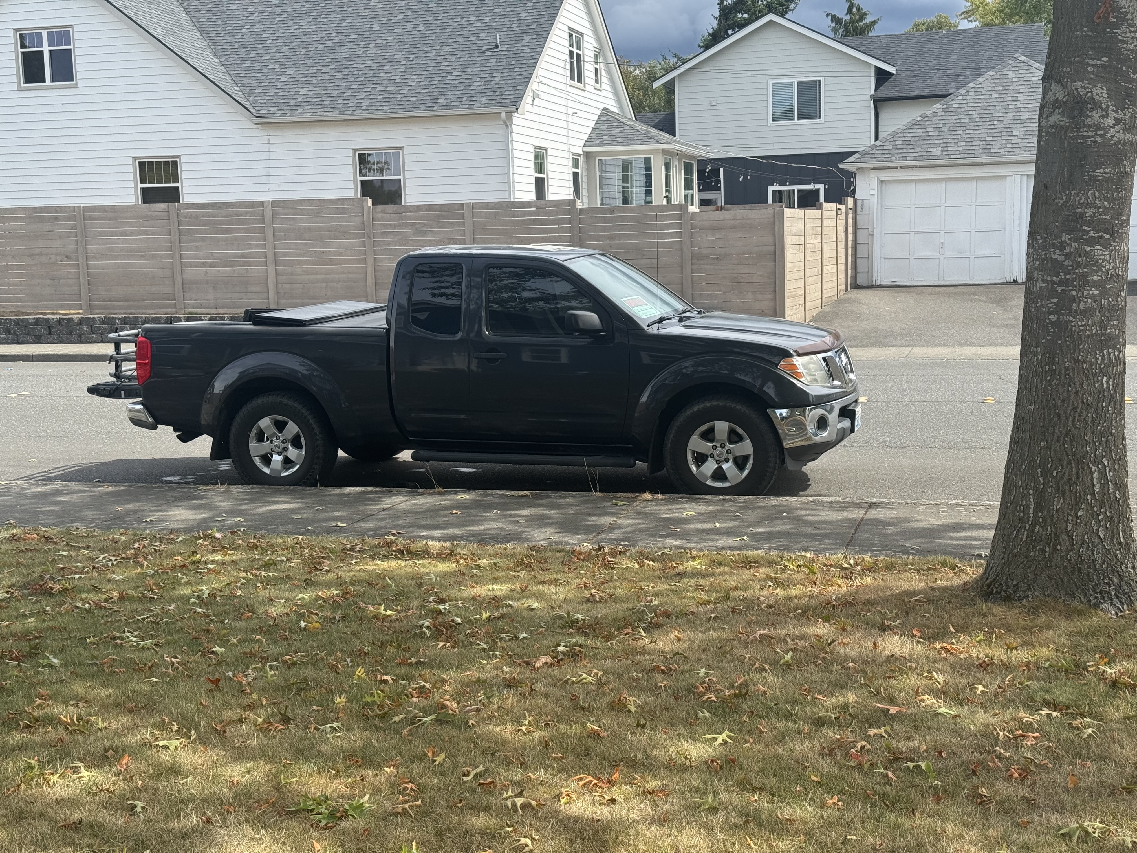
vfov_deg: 30.3
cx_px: 568
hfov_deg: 39.7
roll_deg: +1.8
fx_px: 1577
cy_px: 426
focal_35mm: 48
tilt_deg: -7.3
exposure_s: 1/1984
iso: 64
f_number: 1.78
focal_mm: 6.76
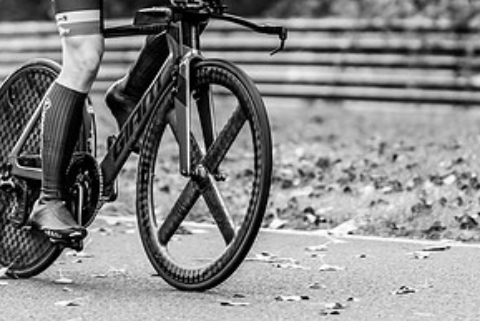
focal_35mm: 340
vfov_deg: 4.0
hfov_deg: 6.1
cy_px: -9
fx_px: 4535
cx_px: 186
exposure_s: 1/1250
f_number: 2.8
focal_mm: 139
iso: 1000
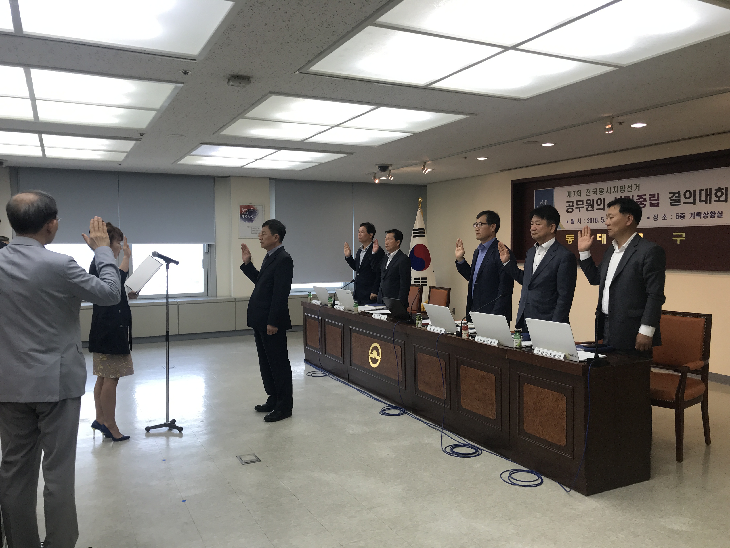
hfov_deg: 63.4
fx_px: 590
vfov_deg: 49.7
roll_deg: +0.4
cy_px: 274
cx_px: 365
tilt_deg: -1.0
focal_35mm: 28
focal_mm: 3.99
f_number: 1.8
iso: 32
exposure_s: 1/60
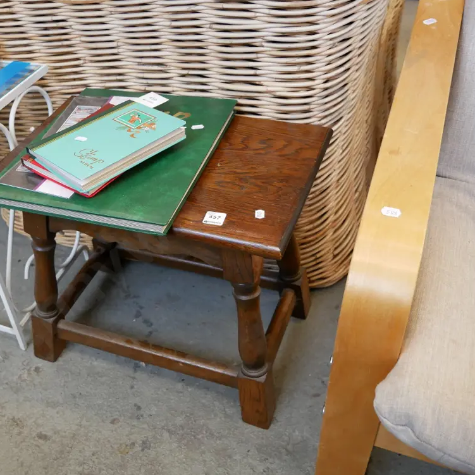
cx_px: 159
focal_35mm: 41
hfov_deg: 40.4
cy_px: 234
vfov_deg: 40.9
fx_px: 637
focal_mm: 17
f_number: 4
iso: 800
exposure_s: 1/60
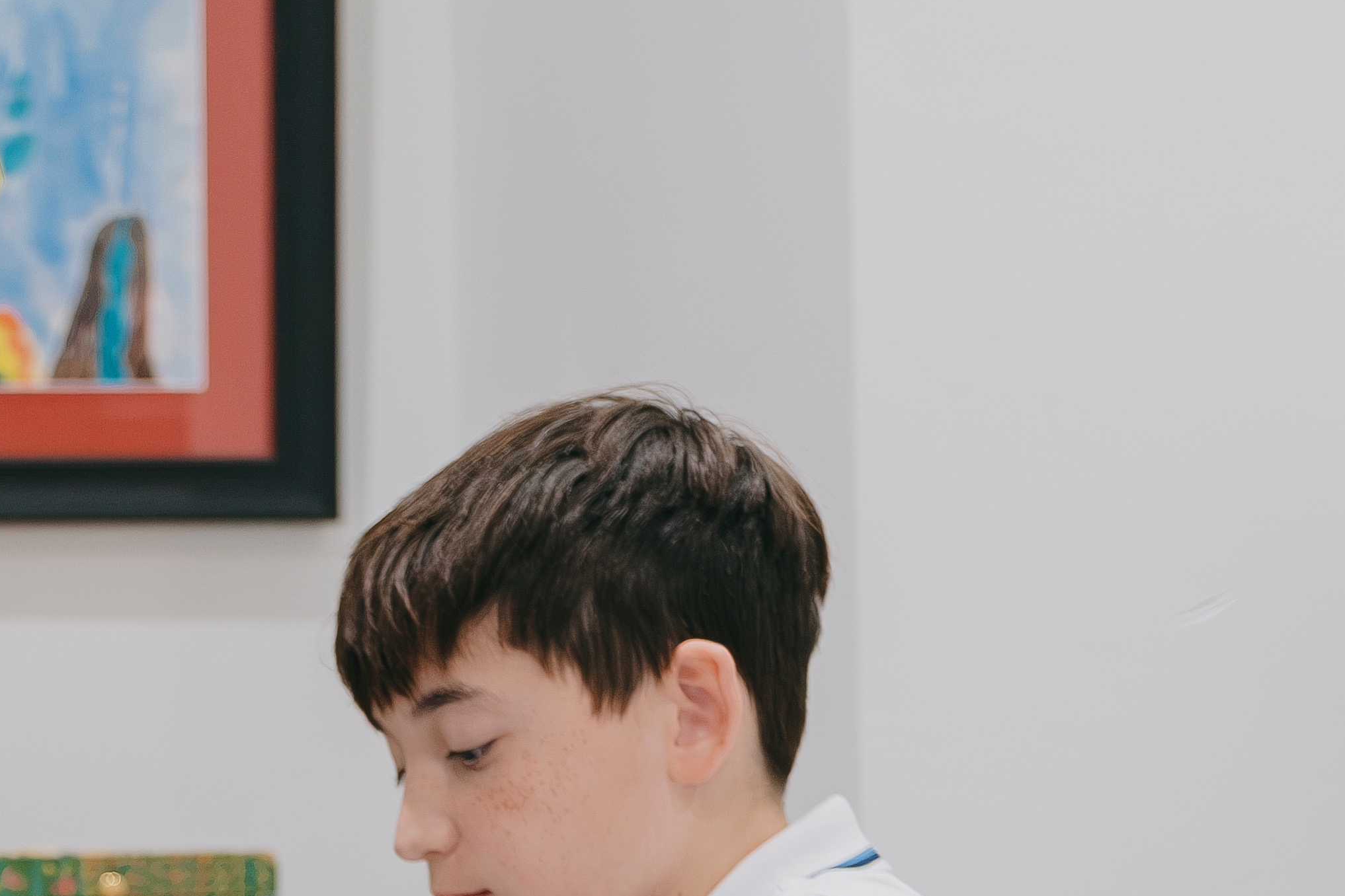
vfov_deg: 9.8
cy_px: 1361
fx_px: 5043
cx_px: -302
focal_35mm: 135
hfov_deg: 14.7
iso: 800
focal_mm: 29.2
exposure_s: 1/125
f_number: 1.8
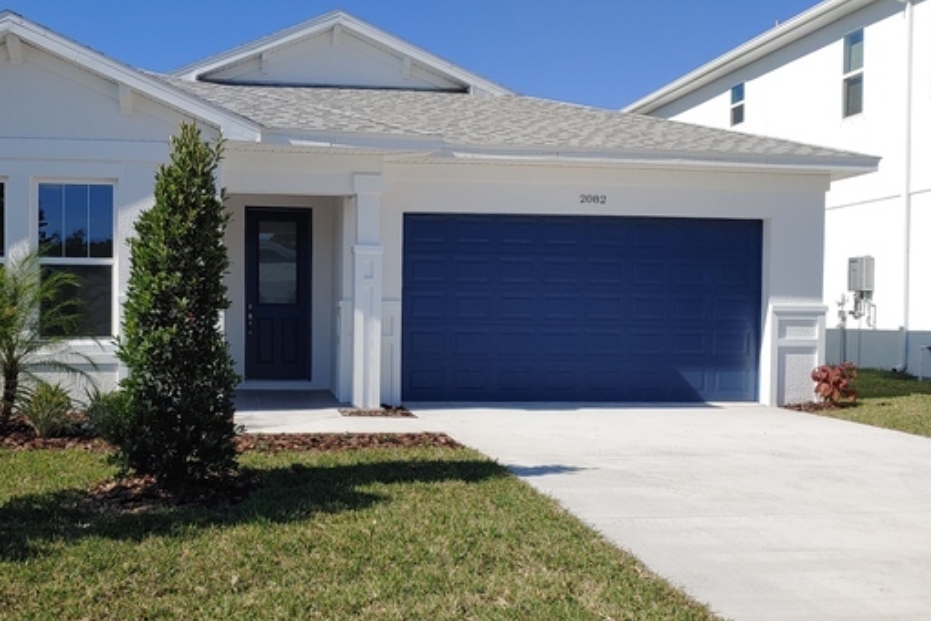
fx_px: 879
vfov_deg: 38.8
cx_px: 326
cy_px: 351
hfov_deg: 54.9
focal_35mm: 34
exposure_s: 1/3704
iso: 50
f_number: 1.5
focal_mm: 4.23
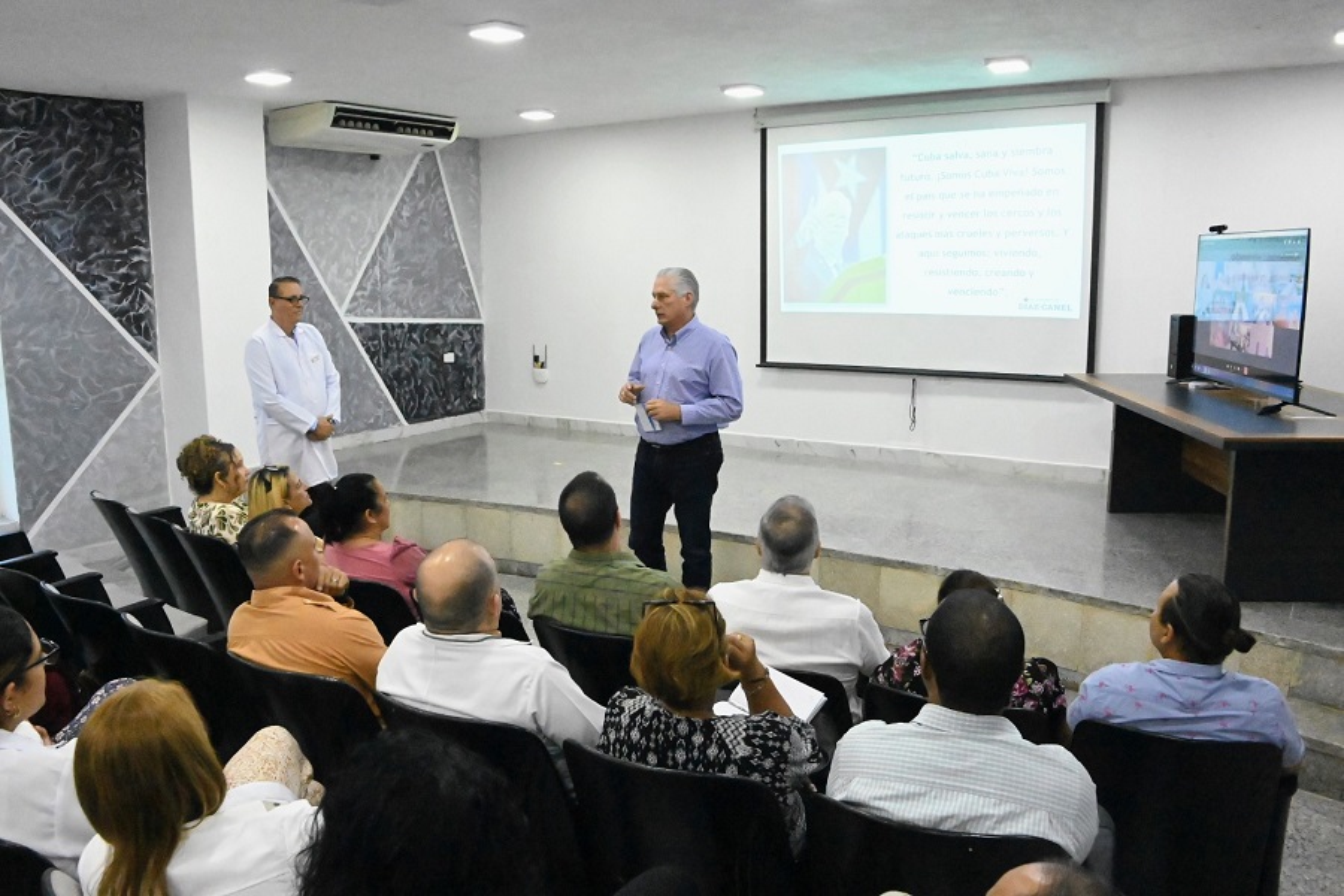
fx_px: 1045
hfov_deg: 65.5
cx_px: 672
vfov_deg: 46.4
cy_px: 448
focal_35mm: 28
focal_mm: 28
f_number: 9
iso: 40000
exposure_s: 1/320
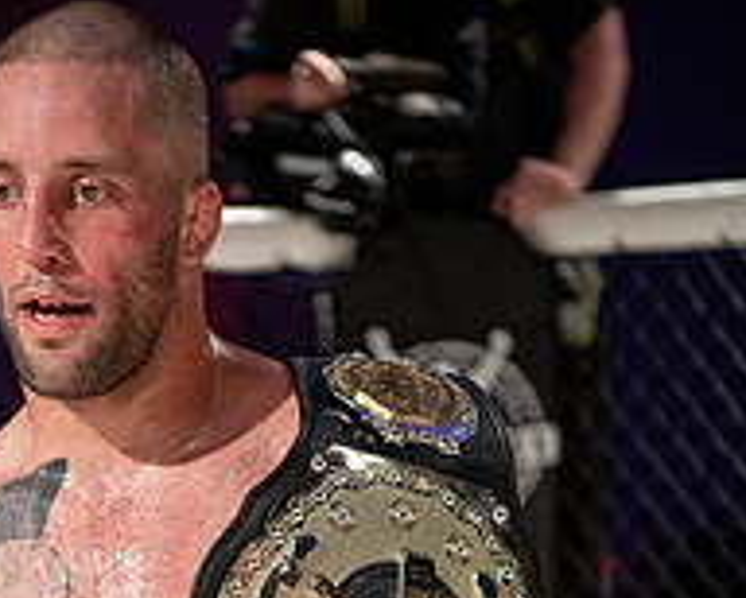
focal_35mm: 154
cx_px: 186
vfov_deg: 9.8
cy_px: 804
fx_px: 3404
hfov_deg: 12.5
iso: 720
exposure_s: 1/1000
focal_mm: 70
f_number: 2.8
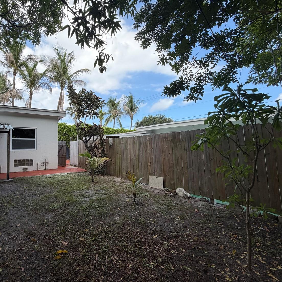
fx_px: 166
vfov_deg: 80.7
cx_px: 90
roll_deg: +0.2
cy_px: 139
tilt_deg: +2.3
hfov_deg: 77.6
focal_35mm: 18
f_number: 2.2
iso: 40
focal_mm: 2.22
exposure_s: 1/638
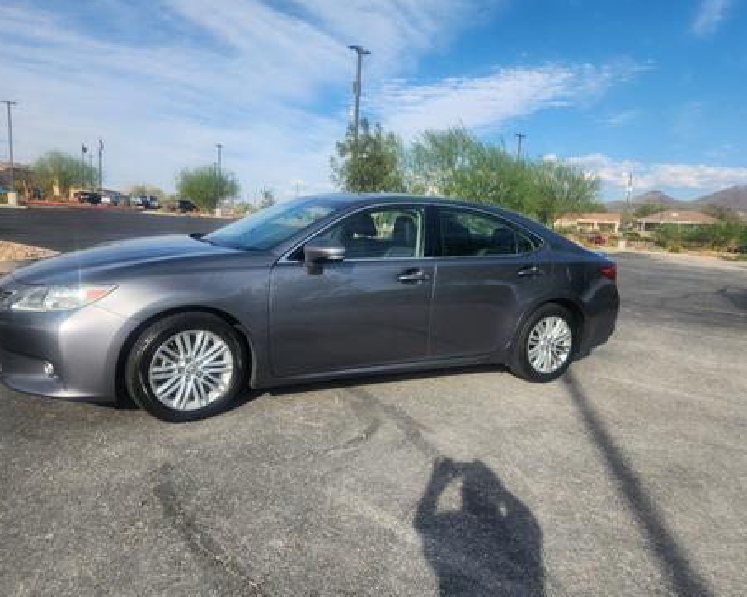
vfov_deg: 56.8
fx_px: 552
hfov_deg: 68.1
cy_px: 307
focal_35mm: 25
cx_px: 378
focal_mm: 5.4
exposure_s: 1/1041
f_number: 1.8
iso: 20
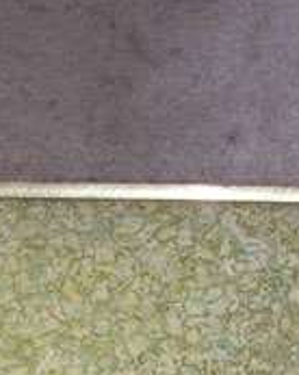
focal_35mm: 129
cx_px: 72
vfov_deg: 14.5
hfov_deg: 11.9
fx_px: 1429
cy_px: 434
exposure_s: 1/40
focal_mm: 6.3
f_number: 2.8
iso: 200
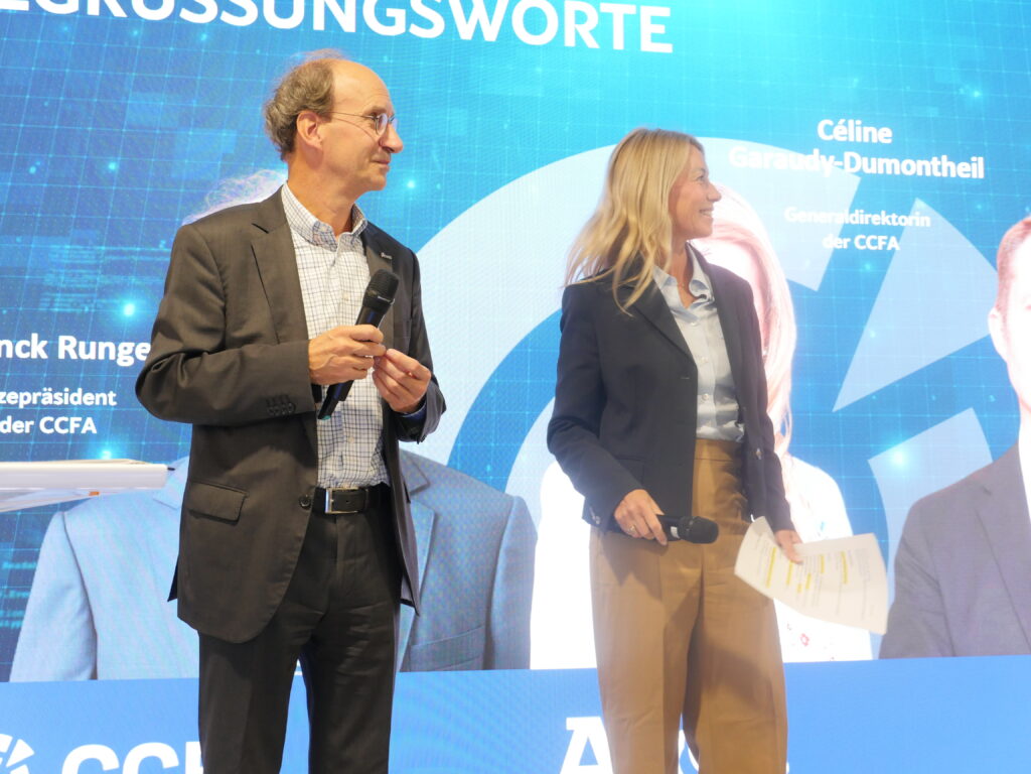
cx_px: 516
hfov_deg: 41.2
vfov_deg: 31.5
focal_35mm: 46
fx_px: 1370
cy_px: 387
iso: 1000
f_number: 2.8
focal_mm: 23
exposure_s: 1/60
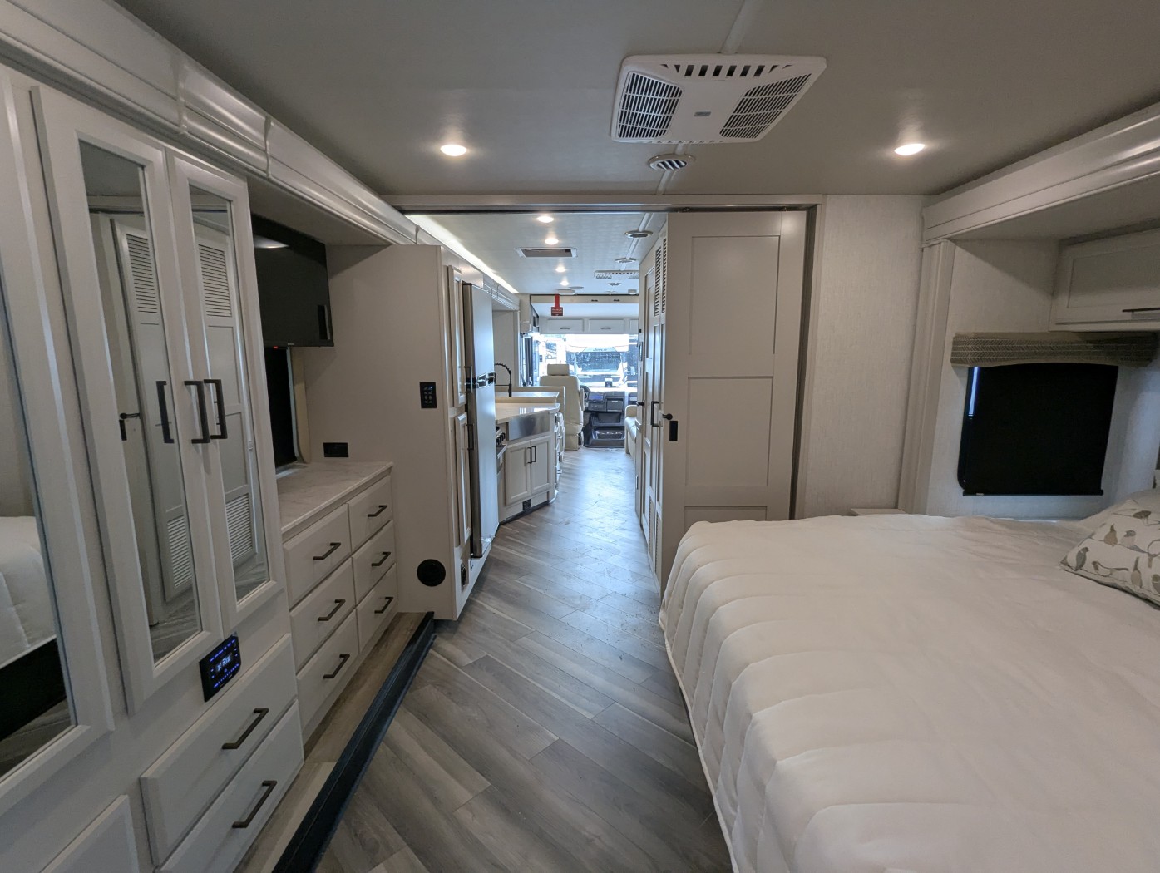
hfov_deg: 94.4
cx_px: 580
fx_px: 537
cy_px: 436
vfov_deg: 78.2
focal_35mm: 16
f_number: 2.2
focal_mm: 2.35
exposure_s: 1/83.6
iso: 90
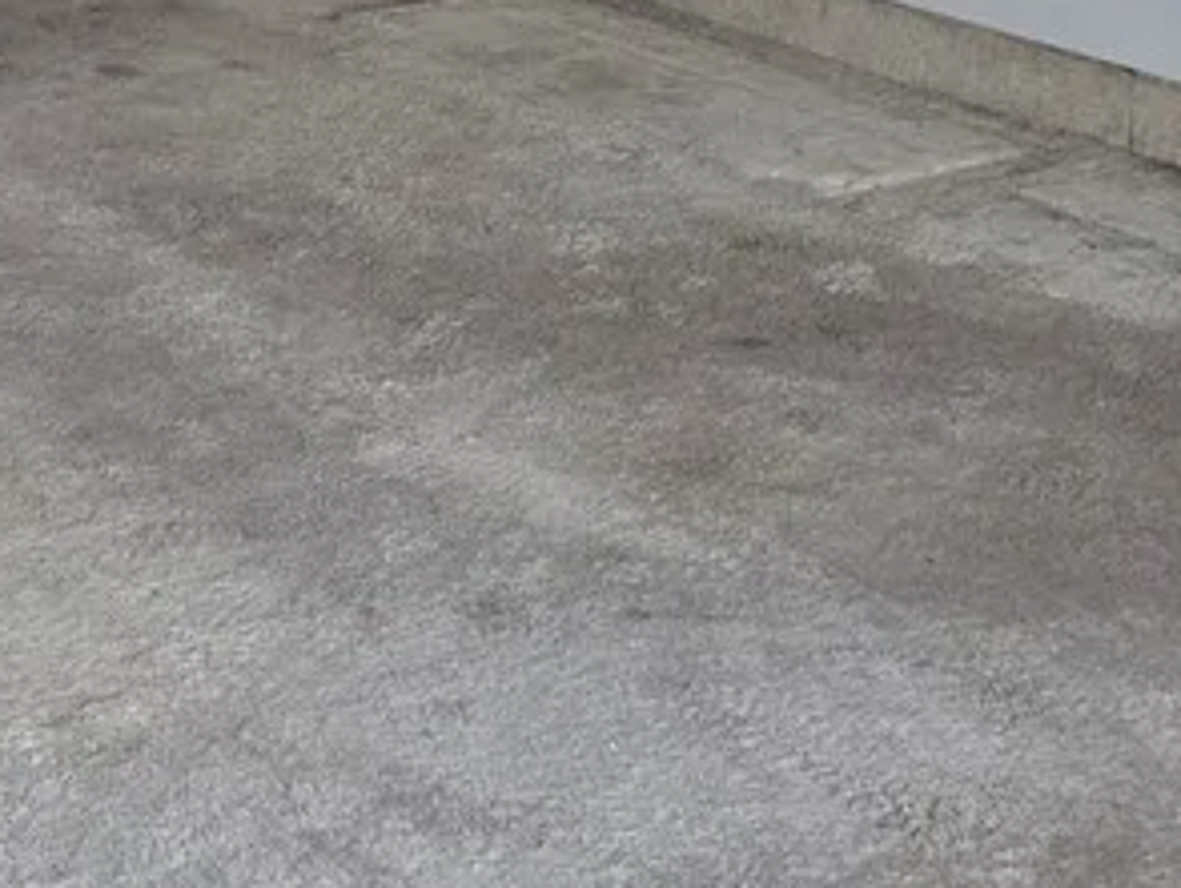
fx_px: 2732
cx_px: -88
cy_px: -309
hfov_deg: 23.1
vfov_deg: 17.2
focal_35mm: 80
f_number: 1.8
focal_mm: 5.4
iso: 320
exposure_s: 1/120
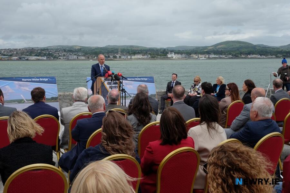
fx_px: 338
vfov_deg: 31.9
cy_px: 96
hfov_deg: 46.4
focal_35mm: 42
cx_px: 145
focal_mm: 27.7
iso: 400
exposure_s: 1/400
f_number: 9
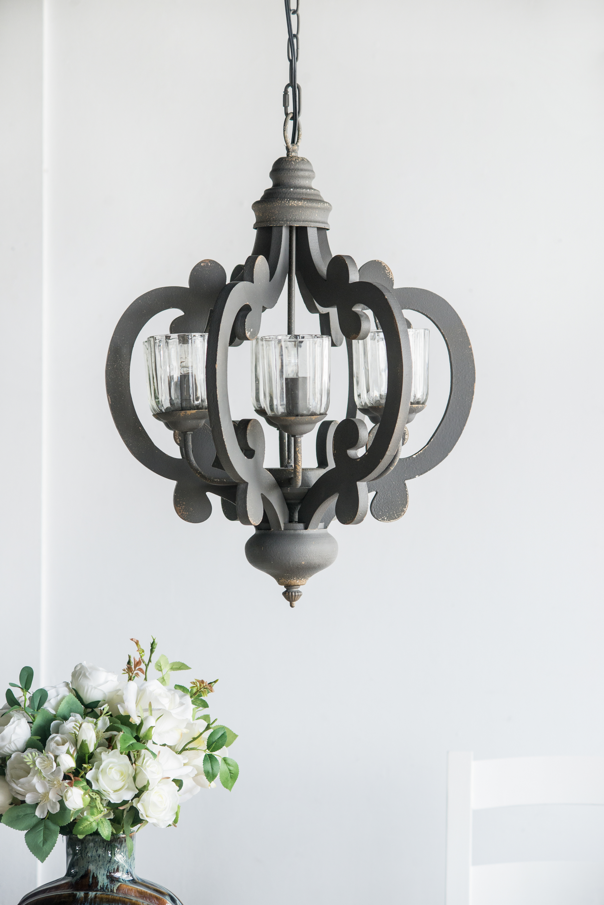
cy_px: 452
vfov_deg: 18.6
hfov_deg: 12.5
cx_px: 302
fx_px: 2766
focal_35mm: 110
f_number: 7.1
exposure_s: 1/40
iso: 500
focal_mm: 110
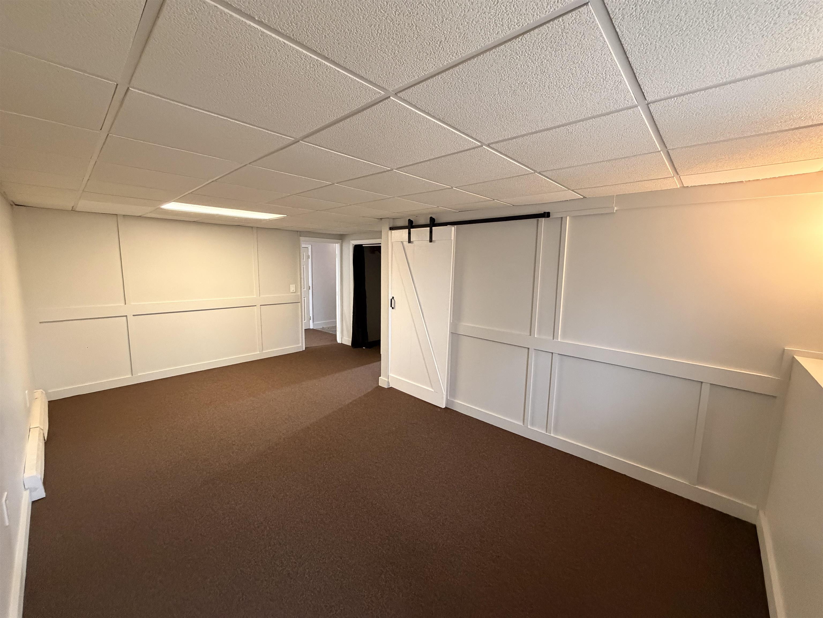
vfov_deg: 85.7
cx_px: 412
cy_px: 309
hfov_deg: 102.1
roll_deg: -0.9
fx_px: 333
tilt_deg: -8.2
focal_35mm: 14
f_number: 2.2
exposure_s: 1/60
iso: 640
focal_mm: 2.22
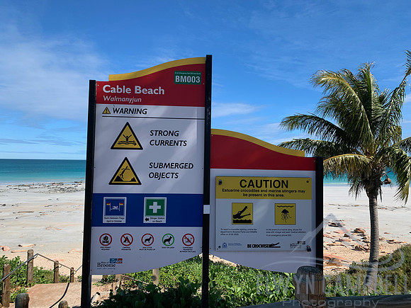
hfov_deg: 67.3
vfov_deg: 53.1
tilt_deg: -0.5
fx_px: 309
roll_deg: -1.0
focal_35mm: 26
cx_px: 206
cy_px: 154
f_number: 1.8
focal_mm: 4.25
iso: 25
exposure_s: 1/1992
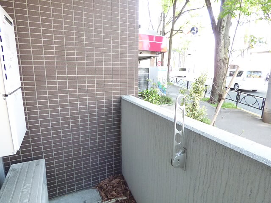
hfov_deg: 81.7
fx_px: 157
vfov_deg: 66.0
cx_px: 136
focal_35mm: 20
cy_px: 102
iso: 1600
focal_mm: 3.58
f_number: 2.8
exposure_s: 1/250
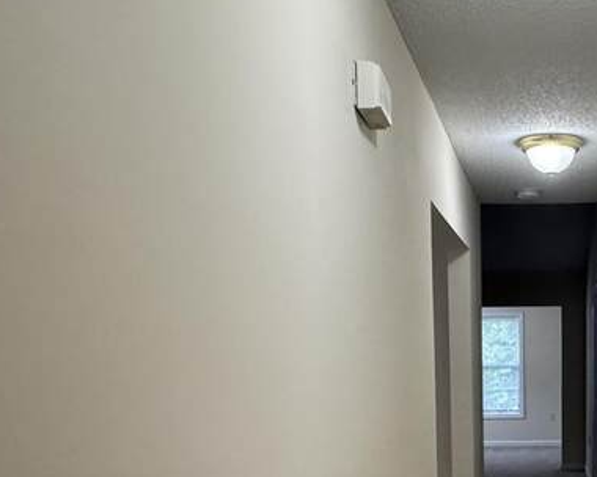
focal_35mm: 46
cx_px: 558
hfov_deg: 37.2
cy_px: 461
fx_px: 813
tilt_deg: -8.8
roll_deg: -0.3
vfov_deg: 30.7
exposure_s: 1/120
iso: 250
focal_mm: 2.22
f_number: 2.2
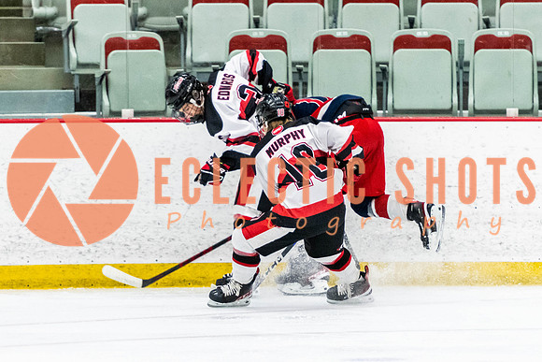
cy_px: 186
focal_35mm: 399
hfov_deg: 5.2
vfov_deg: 3.4
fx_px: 6014
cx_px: 271
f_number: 2.8
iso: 3200
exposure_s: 1/640
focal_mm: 190
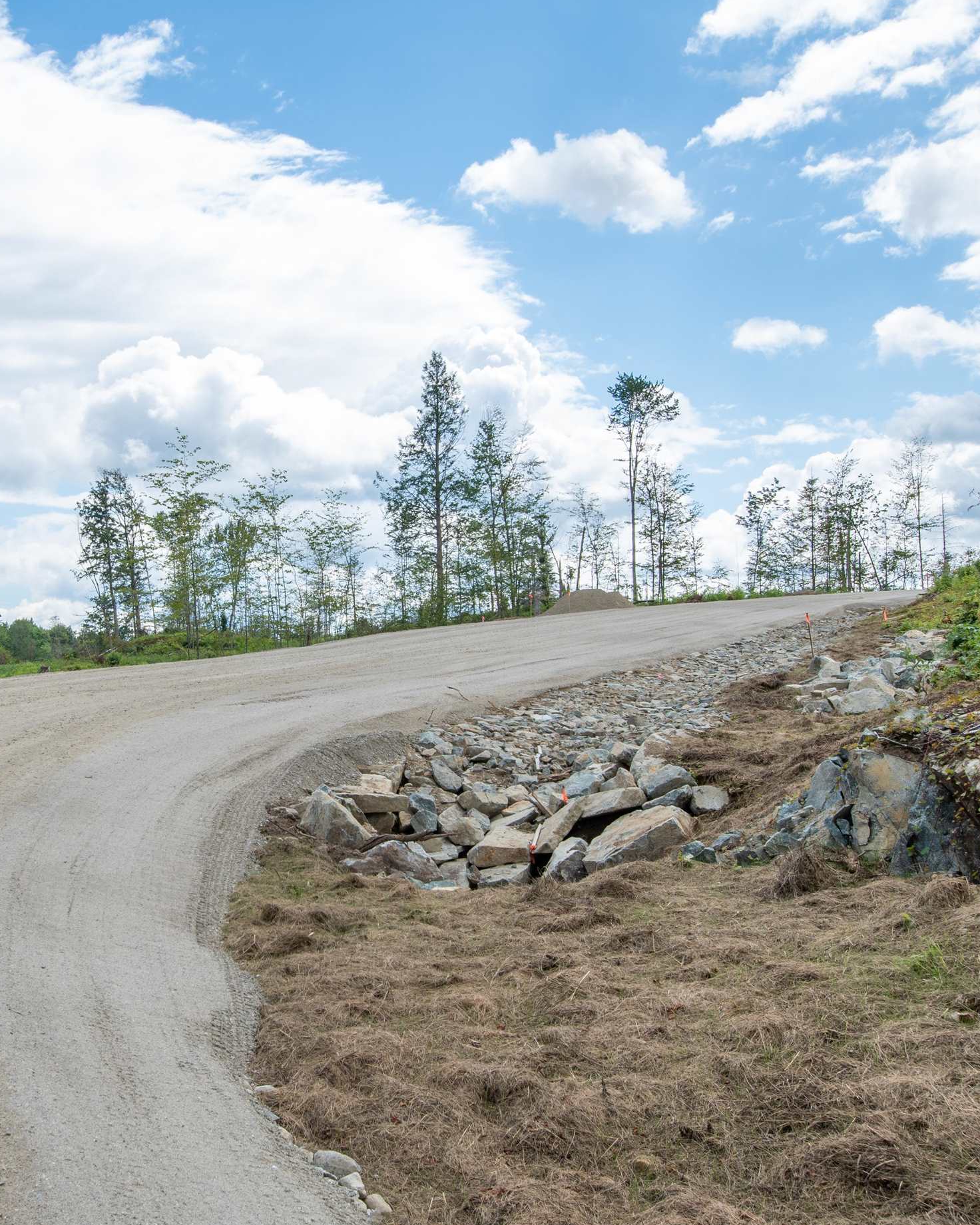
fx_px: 1704
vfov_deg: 39.5
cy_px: 626
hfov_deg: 31.6
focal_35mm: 47
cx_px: 272
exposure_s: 1/100
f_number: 11
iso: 100
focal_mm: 20
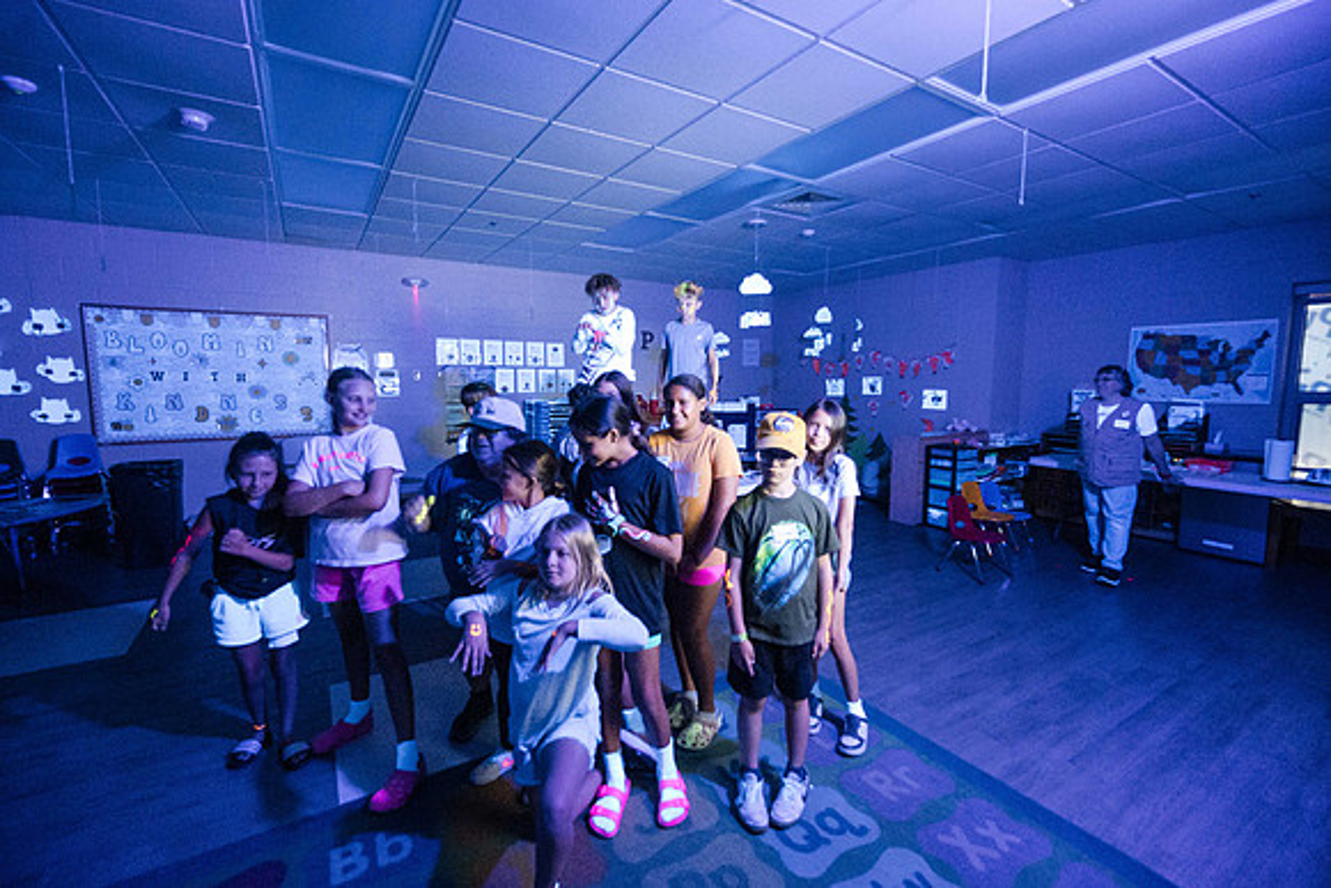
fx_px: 572
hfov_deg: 98.7
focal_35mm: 15
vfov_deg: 75.6
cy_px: 431
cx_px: 655
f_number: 4
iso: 25600
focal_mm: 14
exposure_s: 1/60
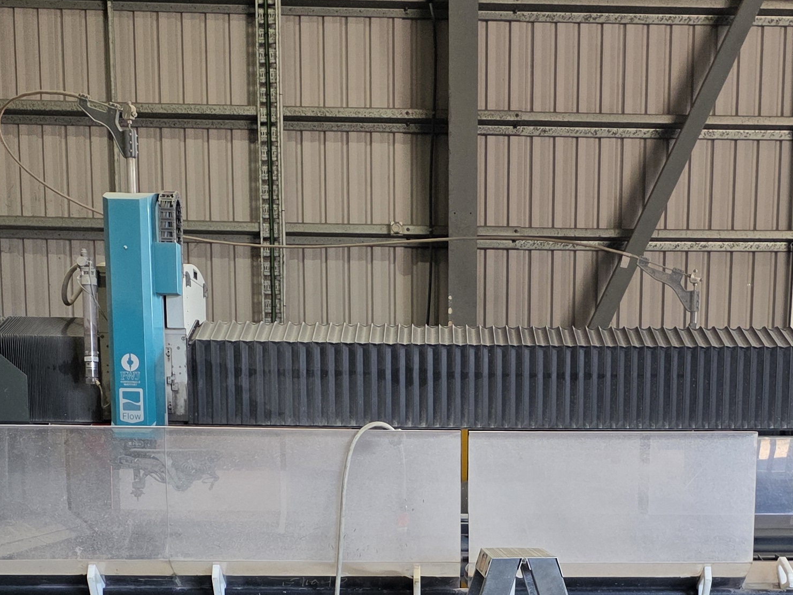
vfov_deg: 22.5
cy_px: 636
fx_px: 1420
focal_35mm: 62
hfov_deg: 31.1
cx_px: 492
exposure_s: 1/180
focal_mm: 6.25
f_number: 1.7
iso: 200
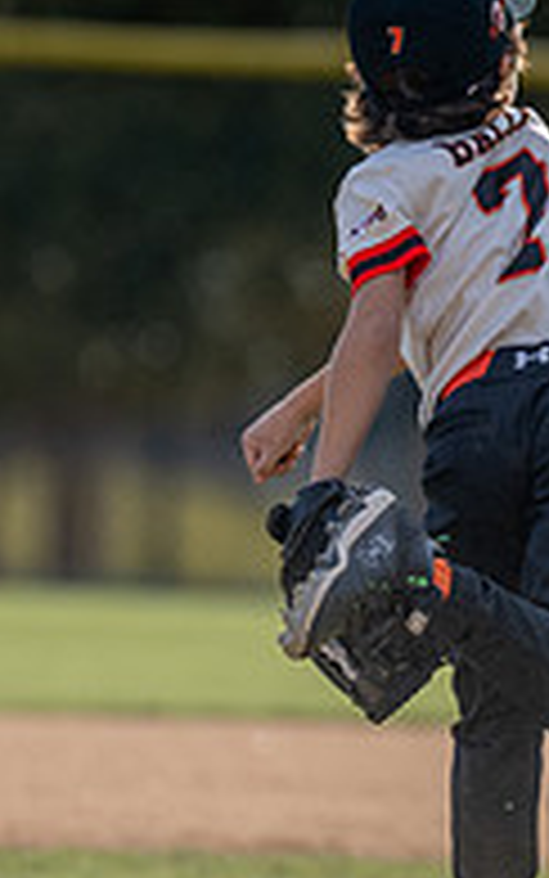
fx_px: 18324
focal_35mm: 766
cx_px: 492
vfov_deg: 2.7
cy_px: 463
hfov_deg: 1.7
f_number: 2.8
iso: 100
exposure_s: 1/1600
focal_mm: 200
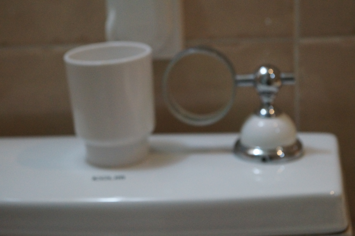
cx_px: 178
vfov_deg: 16.5
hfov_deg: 24.6
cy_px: 118
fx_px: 813
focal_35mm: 82
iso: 3200
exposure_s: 1/80
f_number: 5.6
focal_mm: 55
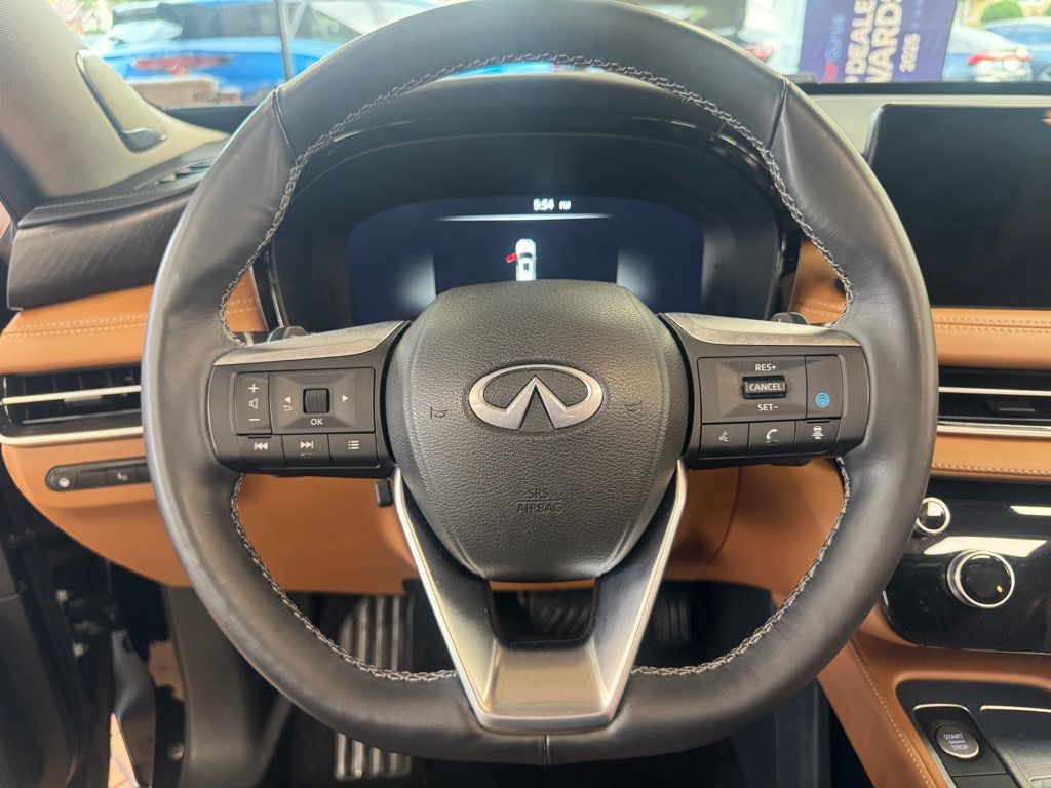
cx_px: 526
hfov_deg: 71.6
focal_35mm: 24
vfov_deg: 56.8
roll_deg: +0.1
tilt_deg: -27.2
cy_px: 394
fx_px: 729
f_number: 1.78
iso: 500
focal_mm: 6.76
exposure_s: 1/60
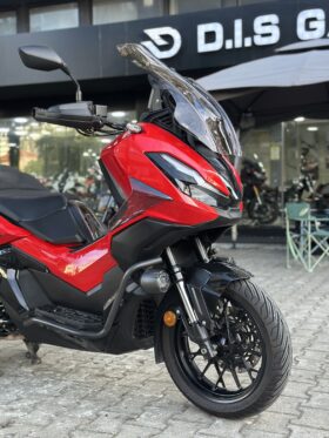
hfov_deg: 30.3
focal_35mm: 48
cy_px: 219
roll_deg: +0.4
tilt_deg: -1.7
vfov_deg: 39.6
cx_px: 164
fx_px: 608
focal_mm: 6.86
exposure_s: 1/170
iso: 125
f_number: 1.78
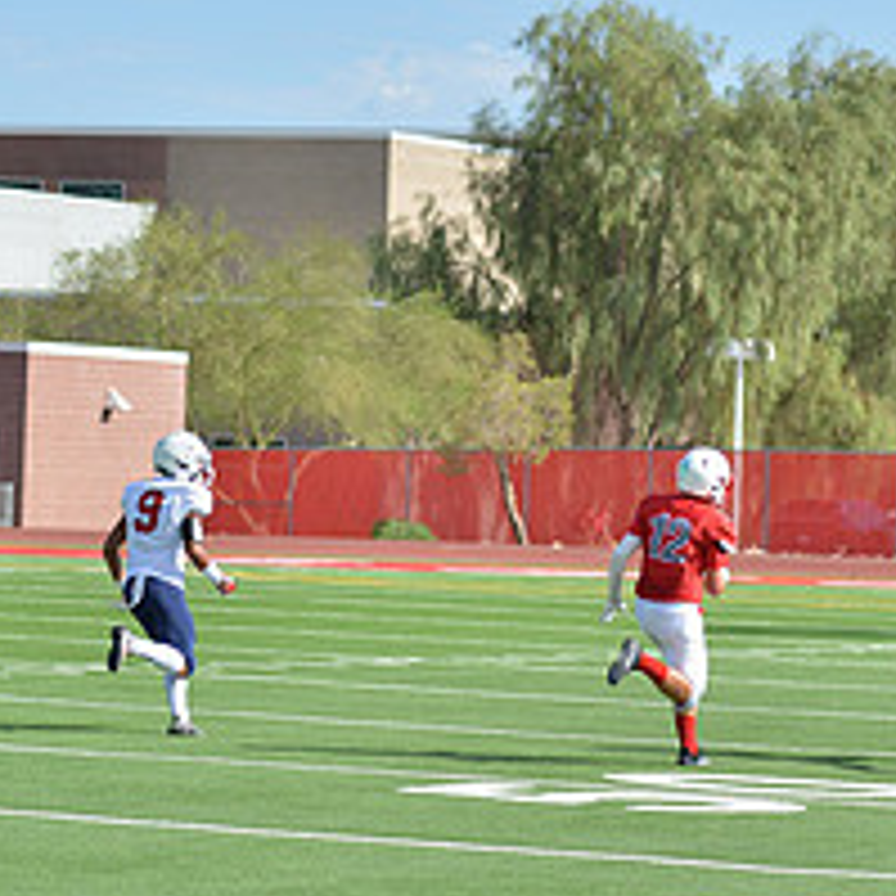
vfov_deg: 8.6
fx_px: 5945
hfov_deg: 8.6
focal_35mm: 203
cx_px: 743
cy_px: 579
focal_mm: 82
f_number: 2.8
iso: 100
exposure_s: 1/1600
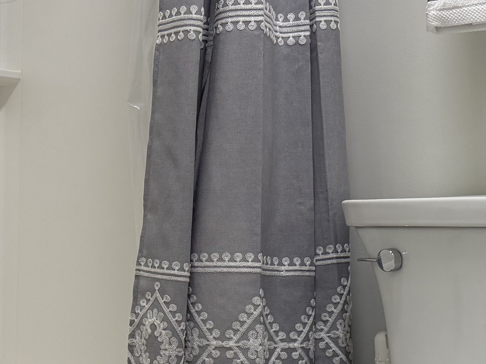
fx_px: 1025
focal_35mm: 73
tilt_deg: -1.2
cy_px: 250
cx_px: -52
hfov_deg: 24.8
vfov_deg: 20.1
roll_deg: -1.1
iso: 200
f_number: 1.78
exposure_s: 1/120
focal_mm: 6.76
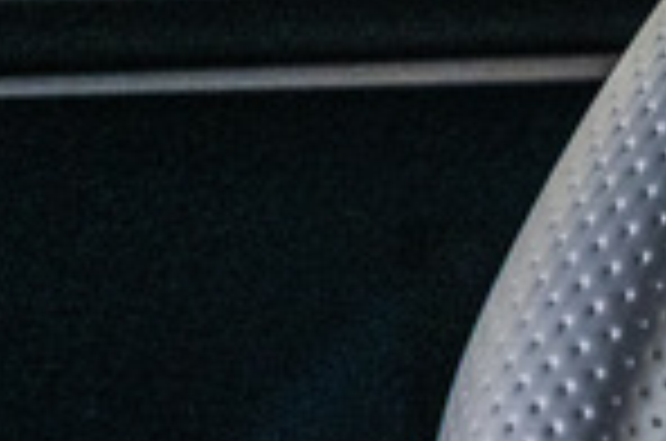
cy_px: 958
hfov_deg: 3.8
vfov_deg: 2.6
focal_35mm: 520
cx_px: 2095
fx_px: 9599
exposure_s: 1/160
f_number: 2.8
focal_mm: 75
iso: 1600
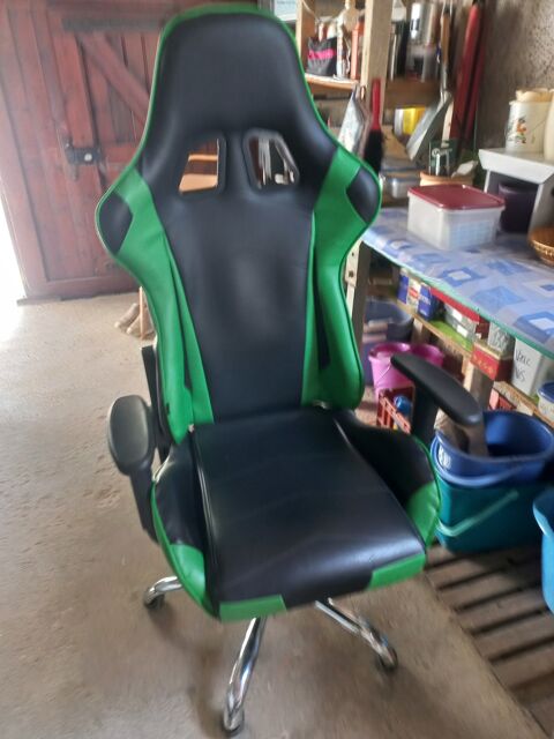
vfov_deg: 69.4
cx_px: 277
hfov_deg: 54.9
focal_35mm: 25
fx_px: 533
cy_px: 370
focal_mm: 4.6
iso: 200
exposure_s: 1/33
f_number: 1.8
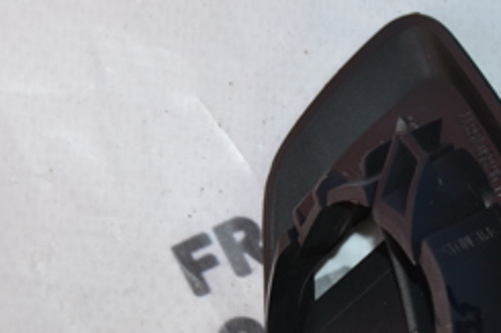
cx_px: 284
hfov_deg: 11.7
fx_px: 2452
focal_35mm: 176
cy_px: 329
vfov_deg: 7.7
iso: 280
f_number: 5.3
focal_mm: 45
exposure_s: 1/60
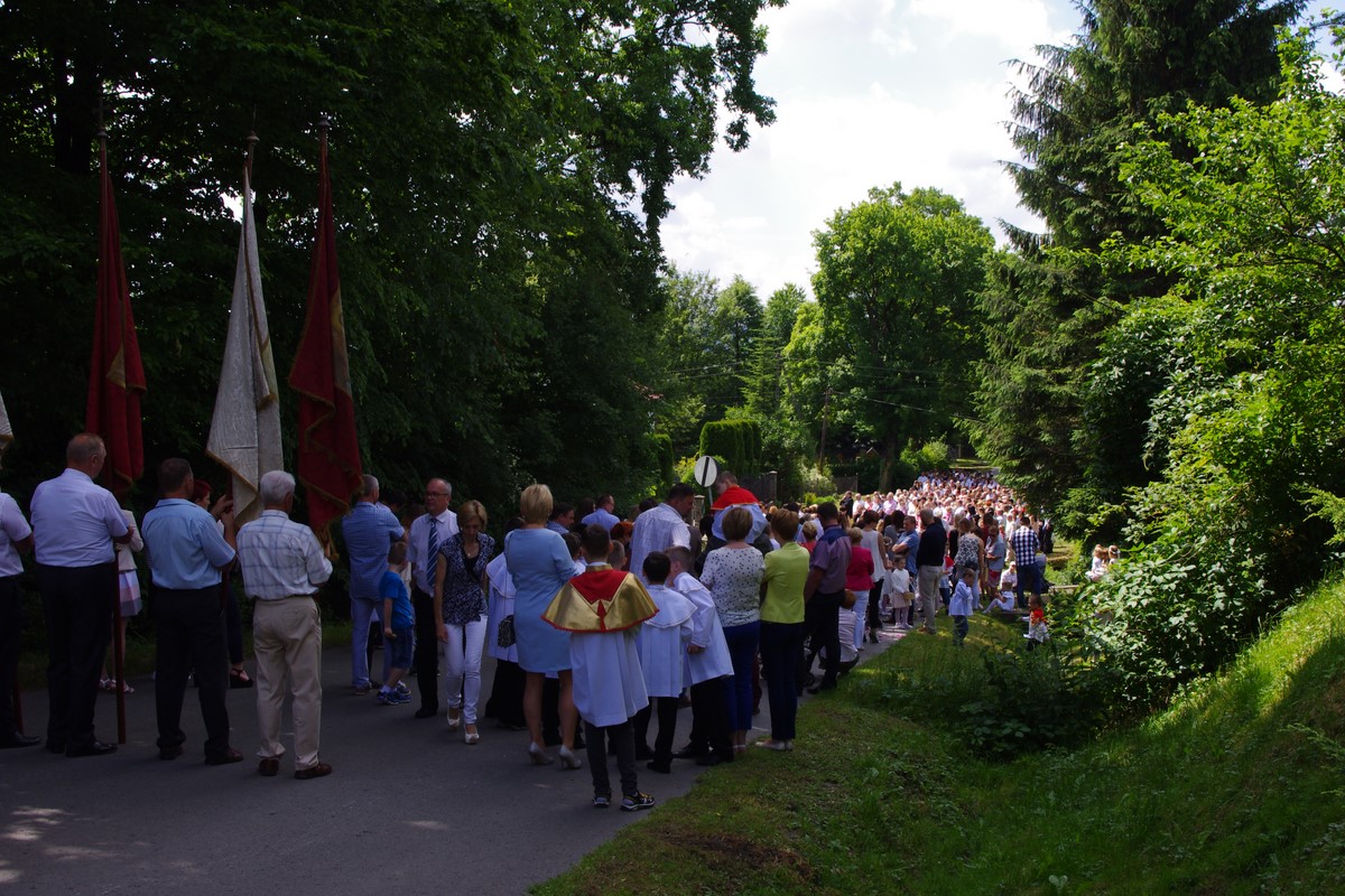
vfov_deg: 36.9
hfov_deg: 53.1
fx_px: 1345
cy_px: 448
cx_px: 672
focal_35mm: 36
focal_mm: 24.38
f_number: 11
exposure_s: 1/125
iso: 200
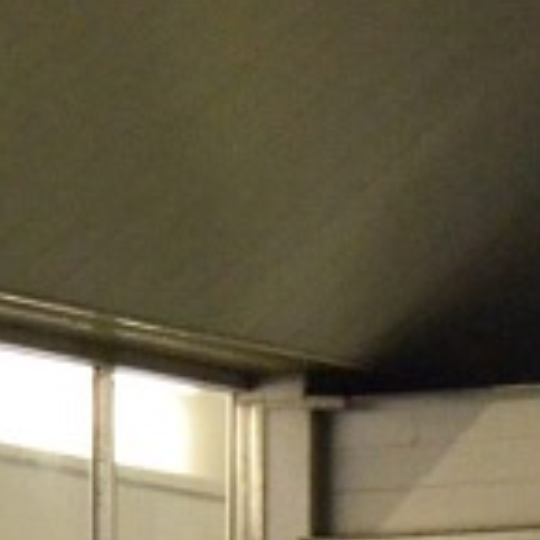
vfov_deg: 2.2
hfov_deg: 2.2
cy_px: -55
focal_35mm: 785
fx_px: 13863
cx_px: 1121
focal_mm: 75
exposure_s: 1/40
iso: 3200
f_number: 5
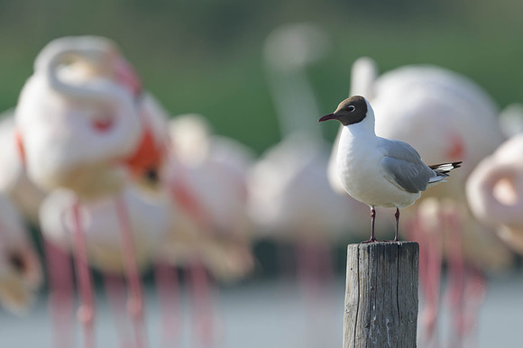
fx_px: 16669
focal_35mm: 1148
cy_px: 159
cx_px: 281
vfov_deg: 1.2
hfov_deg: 1.8
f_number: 4
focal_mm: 560
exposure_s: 1/1250
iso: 110
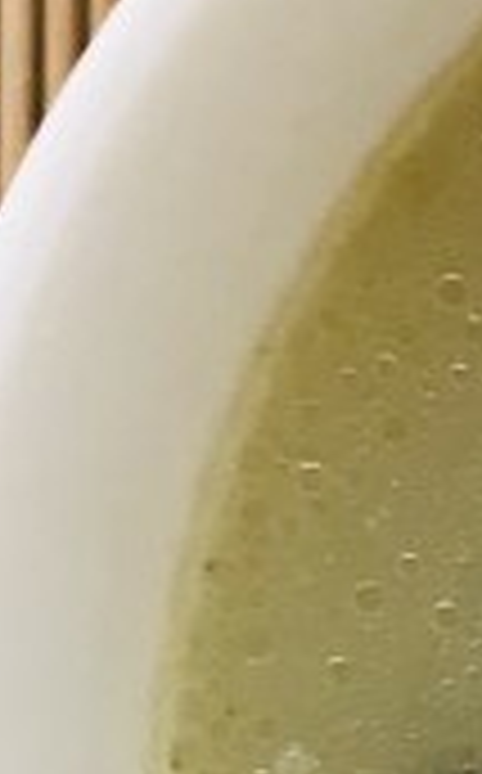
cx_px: 1437
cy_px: 896
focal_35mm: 177
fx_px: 3733
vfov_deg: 11.6
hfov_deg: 6.7
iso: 40
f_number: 1.8
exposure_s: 1/17
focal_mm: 3.99
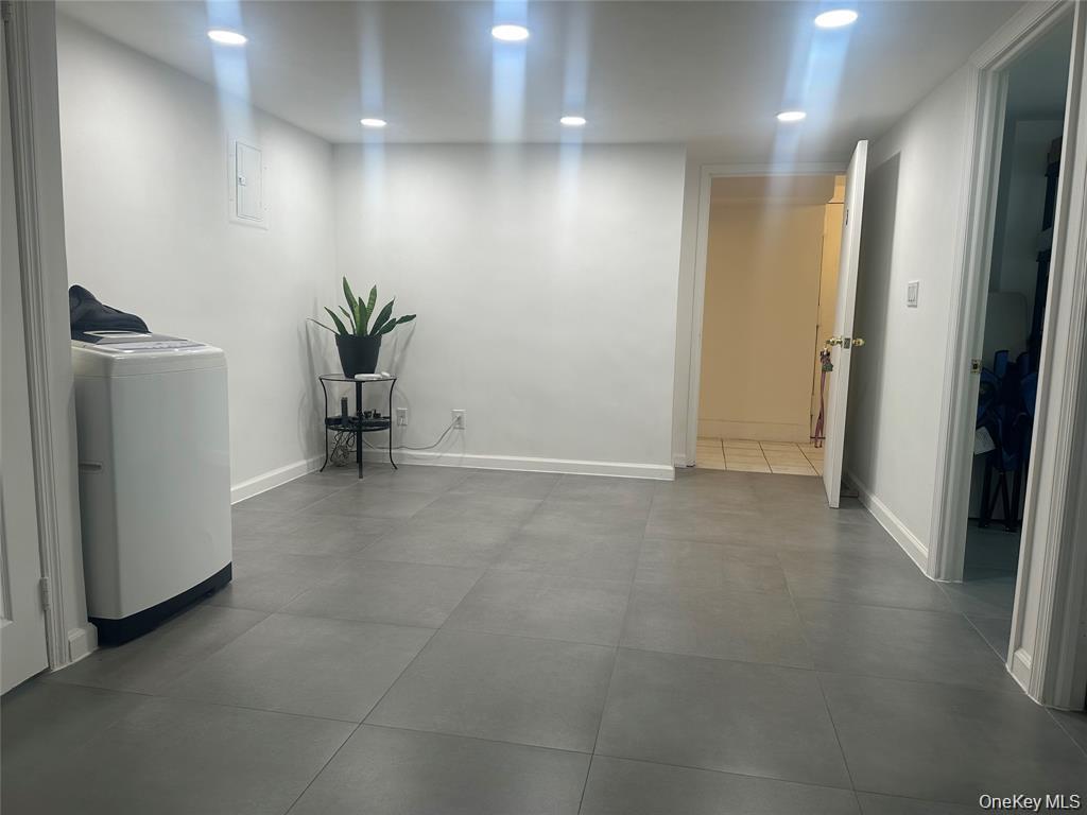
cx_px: 544
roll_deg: -1.9
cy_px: 408
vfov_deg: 56.8
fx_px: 754
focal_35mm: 24
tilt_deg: -5.9
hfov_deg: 71.6
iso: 100
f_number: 1.78
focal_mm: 6.86
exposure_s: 1/120
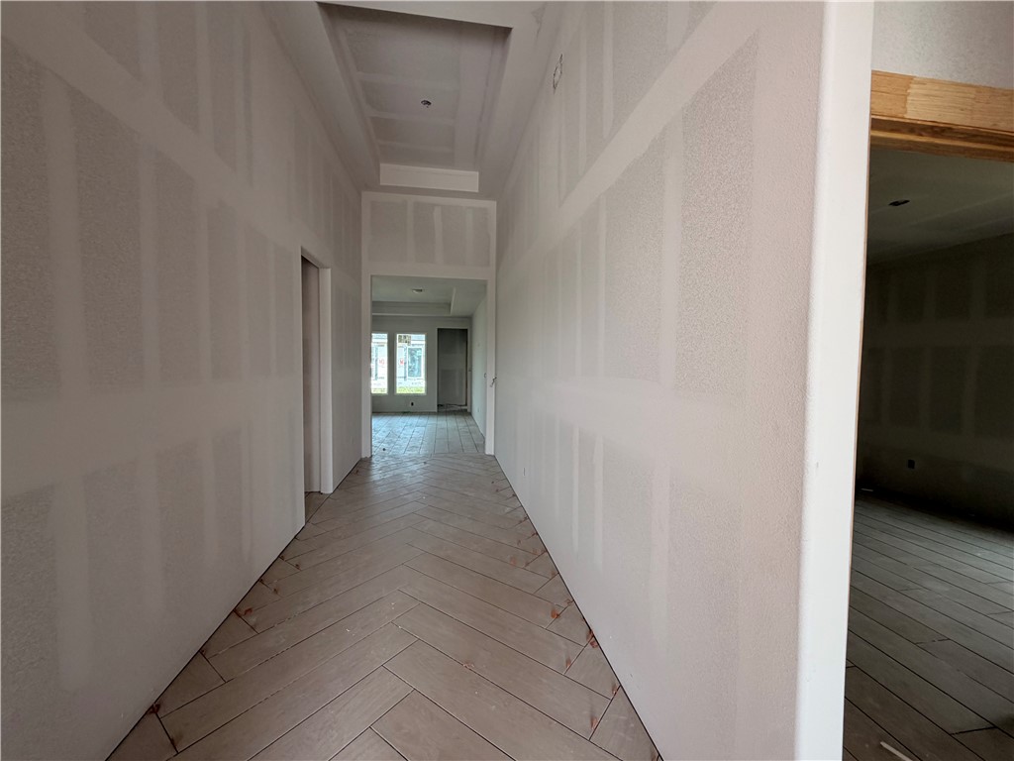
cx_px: 507
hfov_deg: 102.1
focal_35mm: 14
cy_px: 380
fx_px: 410
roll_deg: -0.7
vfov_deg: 85.7
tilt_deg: -2.6
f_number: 2.2
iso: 100
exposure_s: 1/121
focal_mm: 2.22
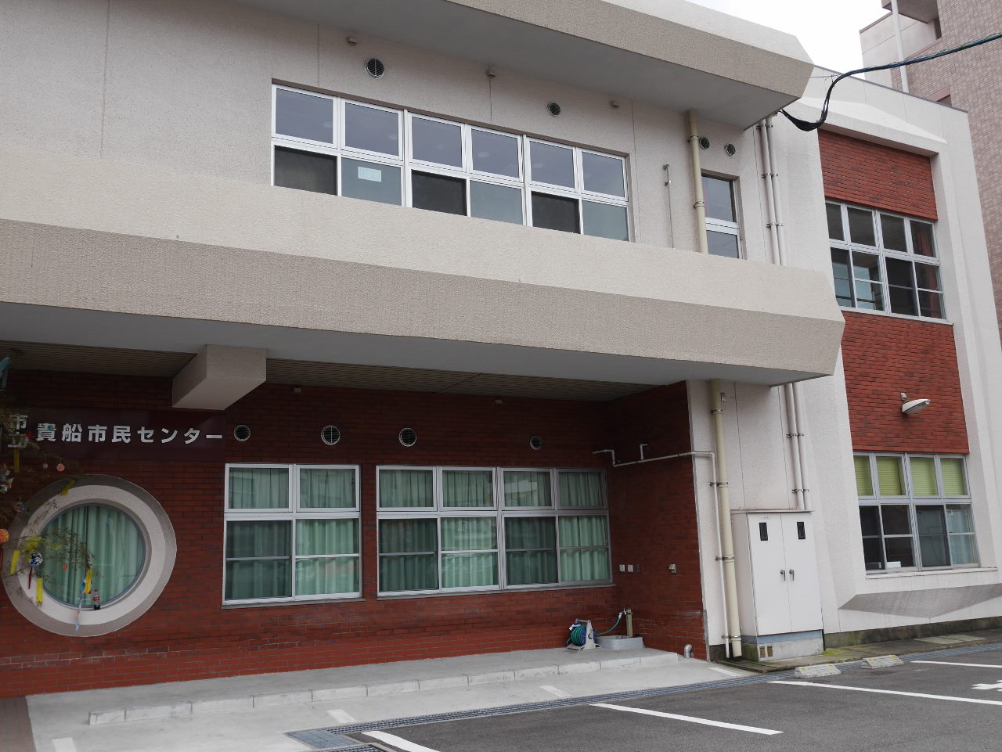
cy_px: 376
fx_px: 927
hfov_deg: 56.8
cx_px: 501
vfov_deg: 44.2
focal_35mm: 32
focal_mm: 16
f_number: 7.1
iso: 200
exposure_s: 1/320
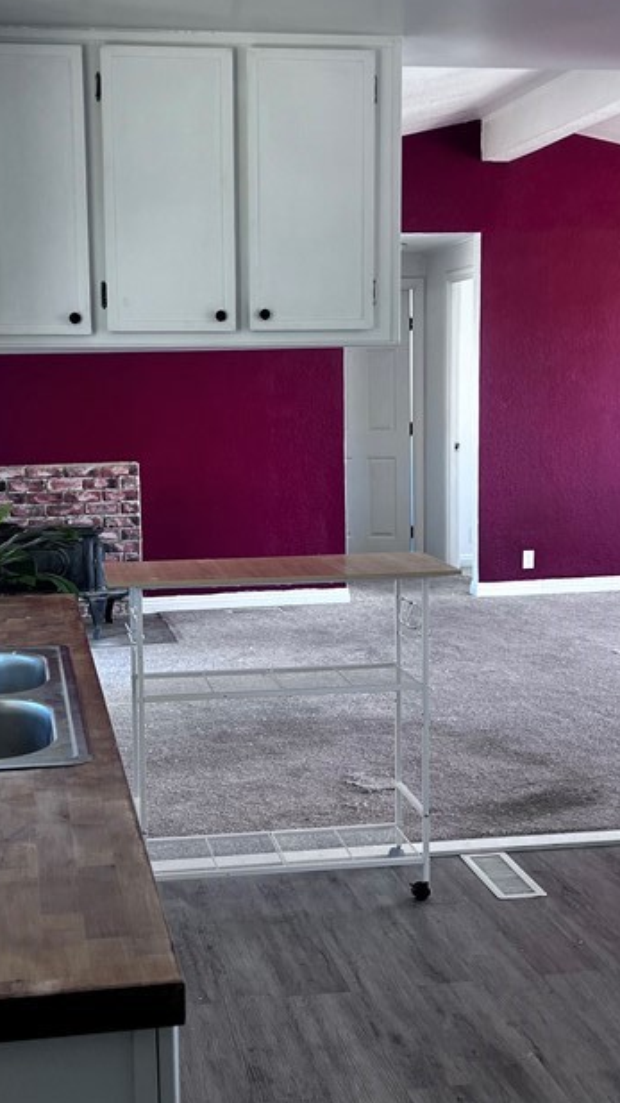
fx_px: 1374
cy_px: 552
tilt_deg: -6.5
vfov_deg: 43.7
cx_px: 238
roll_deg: +1.6
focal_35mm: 47
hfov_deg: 25.4
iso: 100
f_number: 1.5
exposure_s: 1/121
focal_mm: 5.7
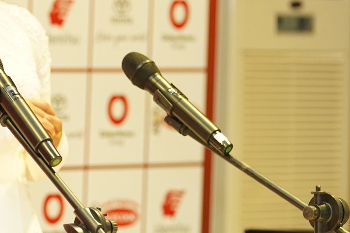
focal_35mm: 383
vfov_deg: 3.6
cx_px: -114
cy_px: 90
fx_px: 3724
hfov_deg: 5.3
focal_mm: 130
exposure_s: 1/160
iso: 2000
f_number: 3.5
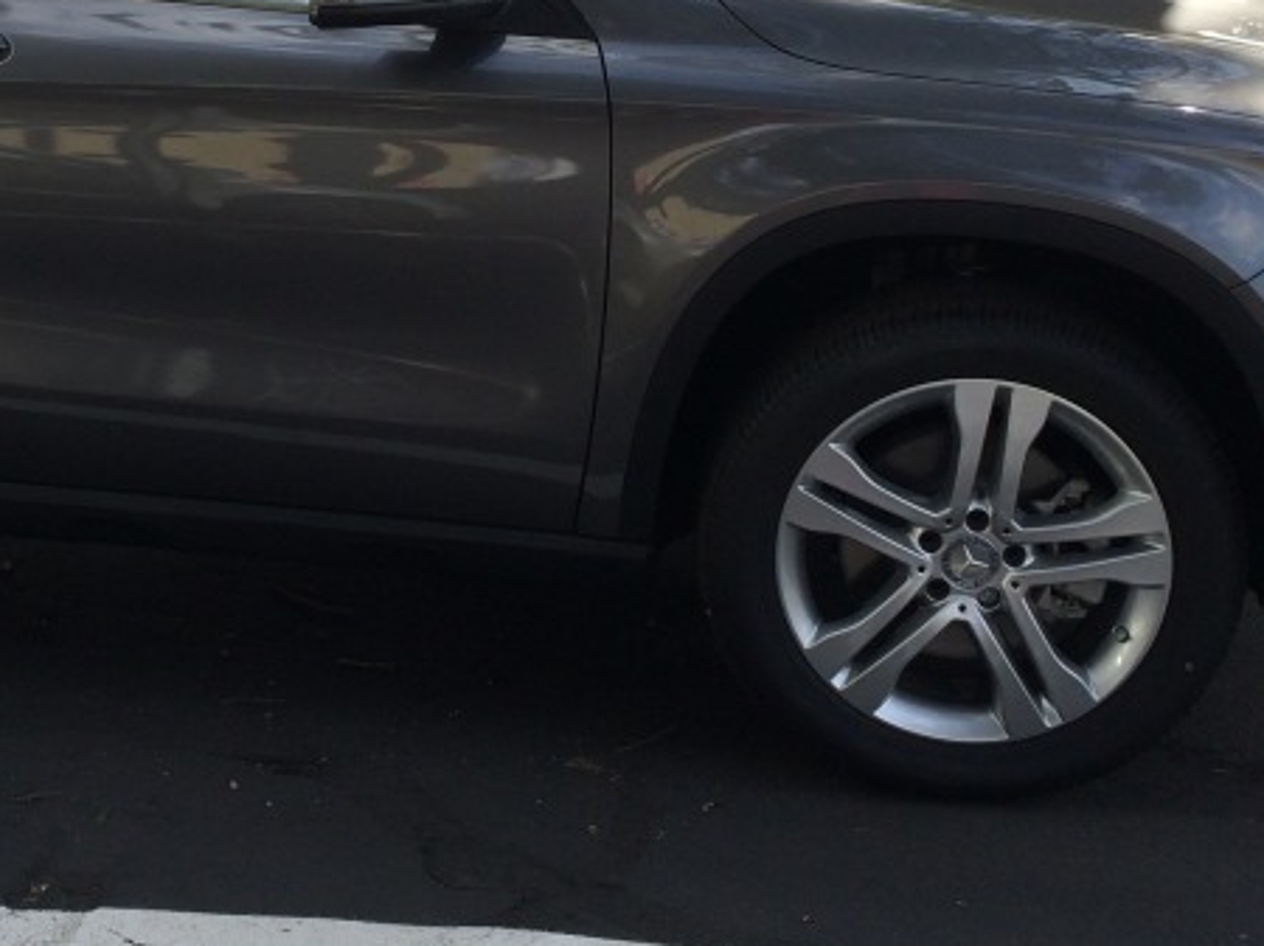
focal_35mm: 66
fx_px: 2409
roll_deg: +1.6
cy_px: 213
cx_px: 264
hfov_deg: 28.8
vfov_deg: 22.0
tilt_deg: -14.1
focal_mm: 4.15
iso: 32
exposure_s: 1/912
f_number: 2.2
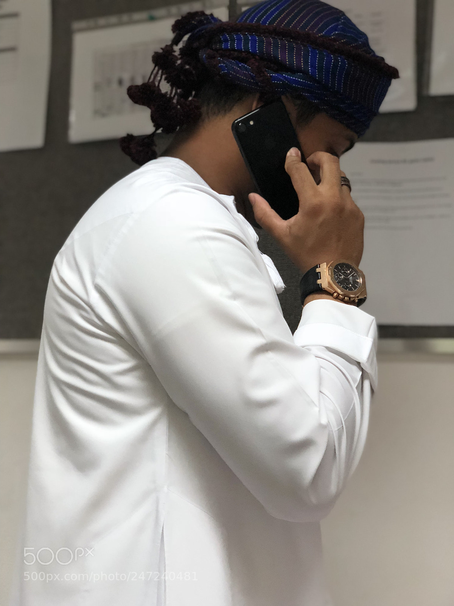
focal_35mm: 52
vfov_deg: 36.8
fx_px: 909
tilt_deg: +8.8
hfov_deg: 28.0
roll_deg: -1.1
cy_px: 303
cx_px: 227
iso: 100
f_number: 2.4
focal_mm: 6
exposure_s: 1/50
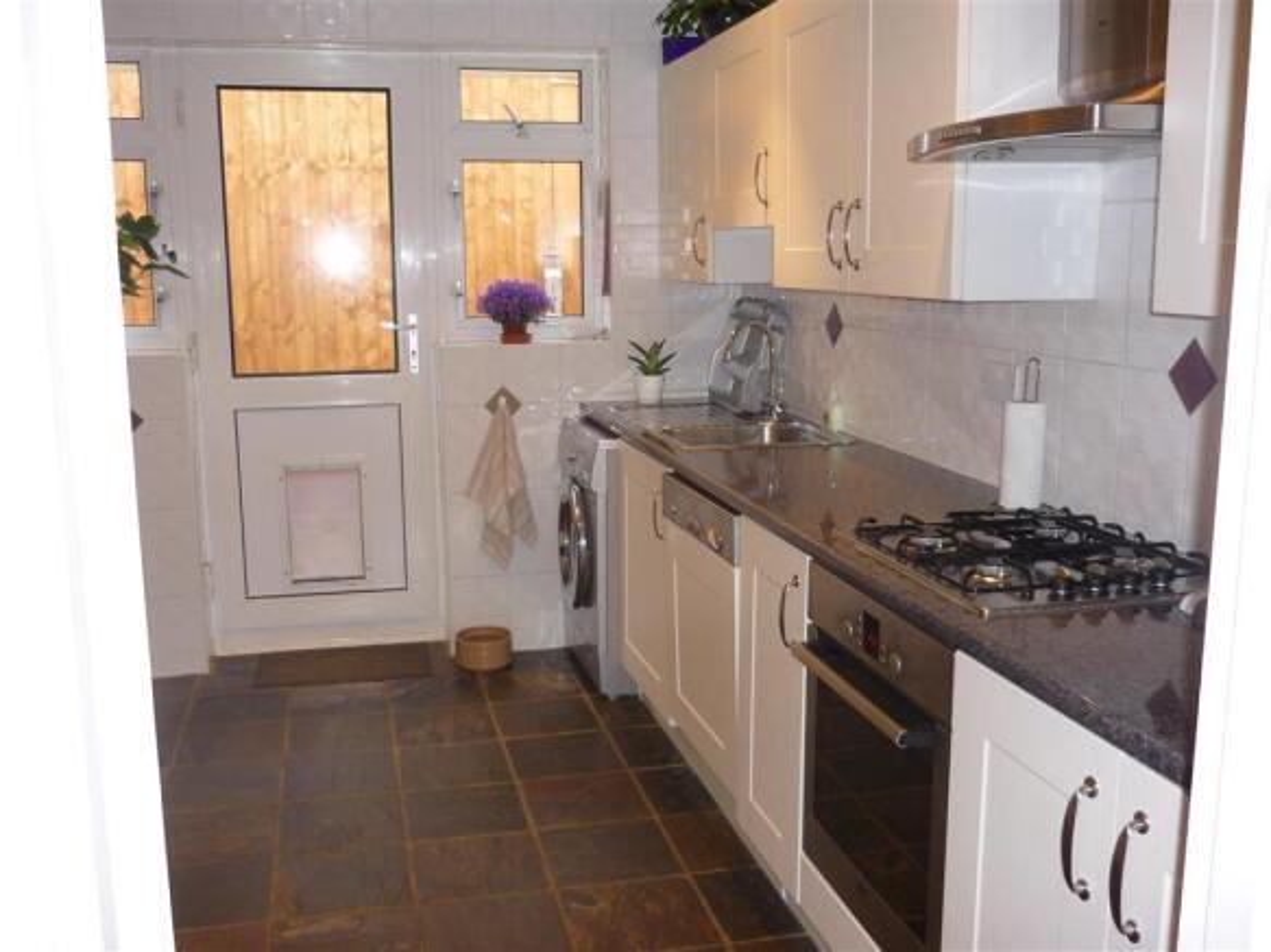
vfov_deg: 42.9
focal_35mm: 33
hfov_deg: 55.4
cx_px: 636
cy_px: 476
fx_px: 1211
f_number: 2.8
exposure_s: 1/30
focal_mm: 5.5
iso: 160
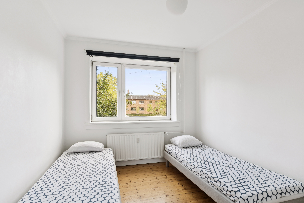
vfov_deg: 63.2
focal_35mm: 20
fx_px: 165
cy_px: 102
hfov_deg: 85.4
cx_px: 152
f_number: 8
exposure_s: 1/20
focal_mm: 13
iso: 200
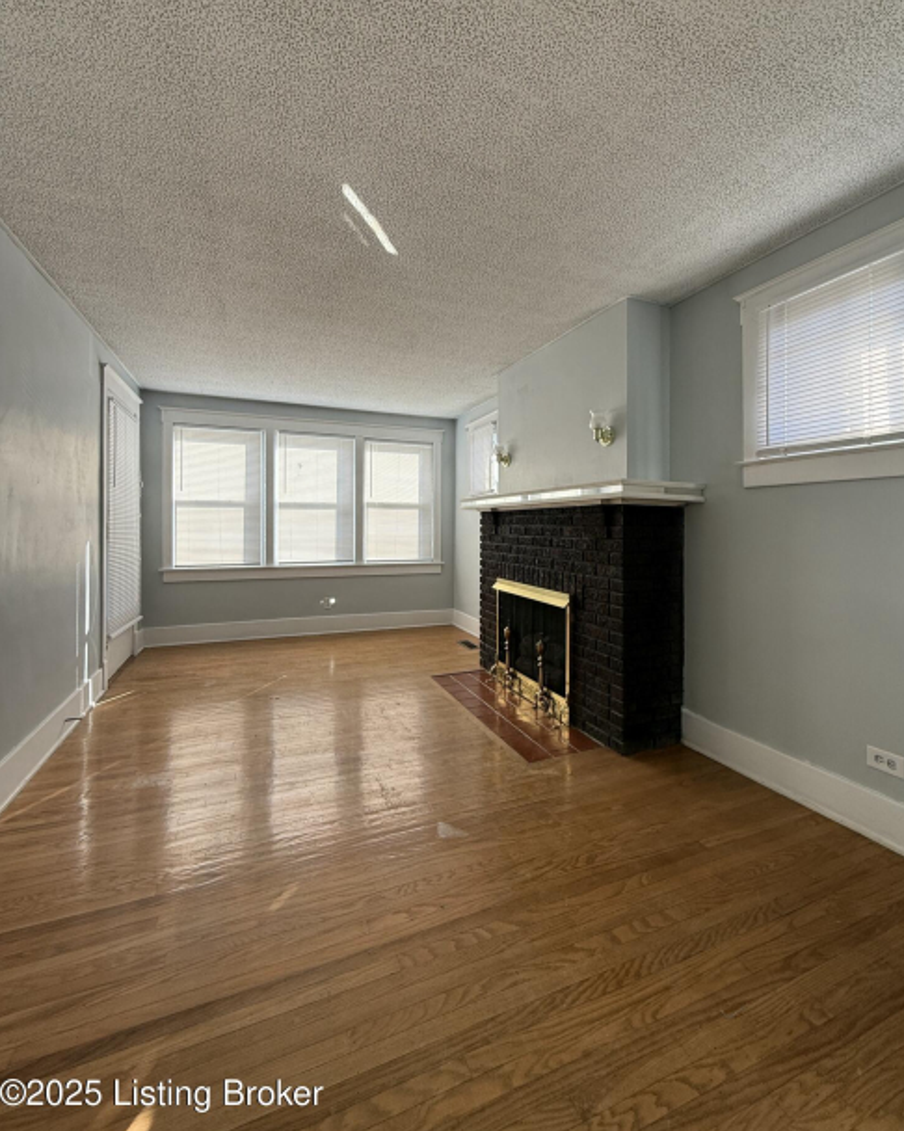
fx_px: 502
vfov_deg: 96.7
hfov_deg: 84.0
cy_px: 529
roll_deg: -0.1
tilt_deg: -0.3
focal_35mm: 15
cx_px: 461
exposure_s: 1/116
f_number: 2.2
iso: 64
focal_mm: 2.22
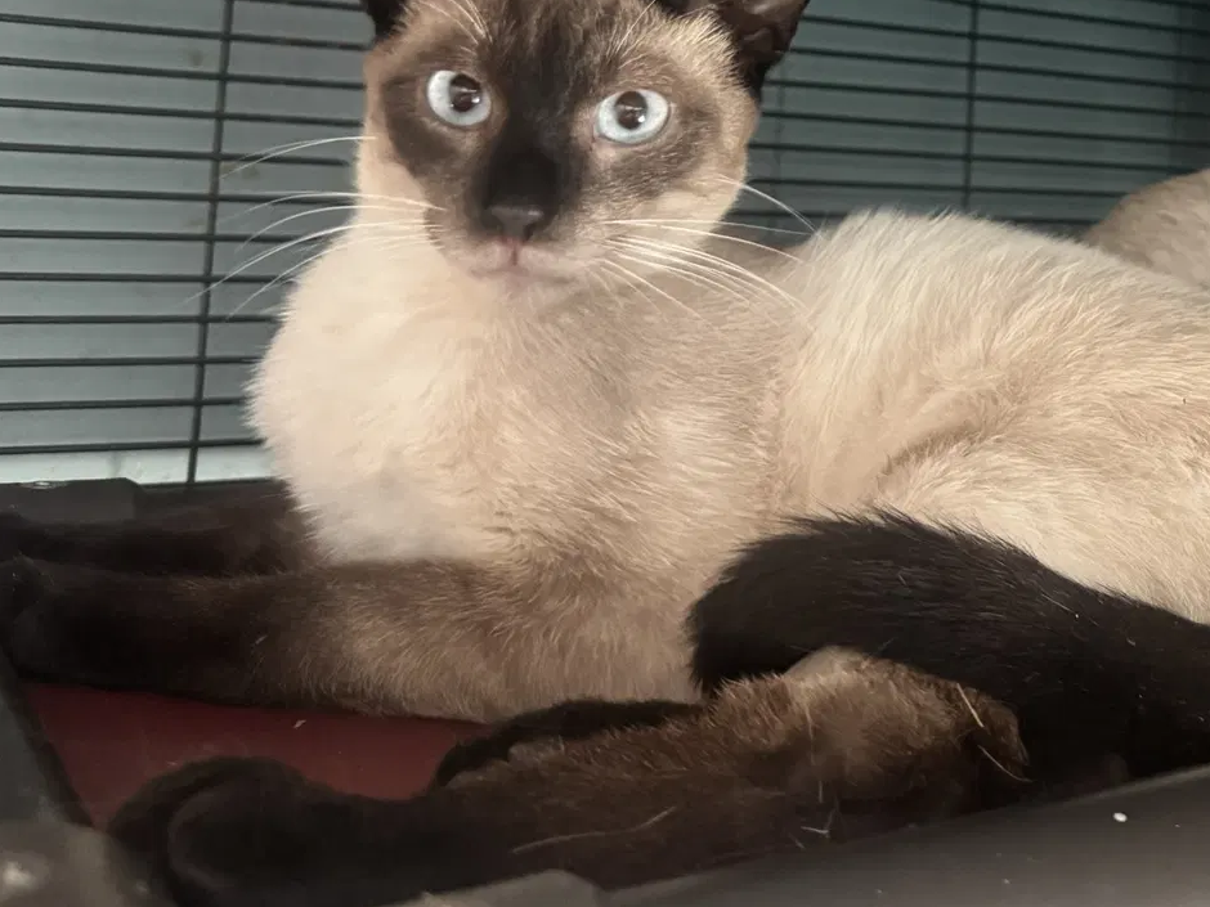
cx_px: 1182
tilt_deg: +5.2
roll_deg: -3.1
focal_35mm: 49
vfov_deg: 28.2
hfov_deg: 35.5
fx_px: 1713
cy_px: 45
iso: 800
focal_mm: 6.76
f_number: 1.78
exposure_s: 1/43
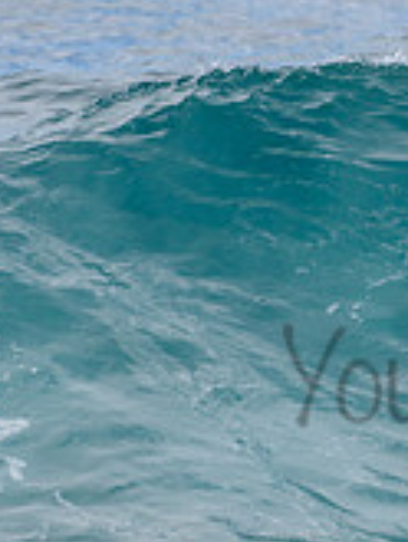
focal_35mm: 2076
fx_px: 32583
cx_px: 838
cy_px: 207
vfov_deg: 1.0
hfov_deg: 0.7
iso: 160
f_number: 5.6
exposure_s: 1/2000
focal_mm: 500
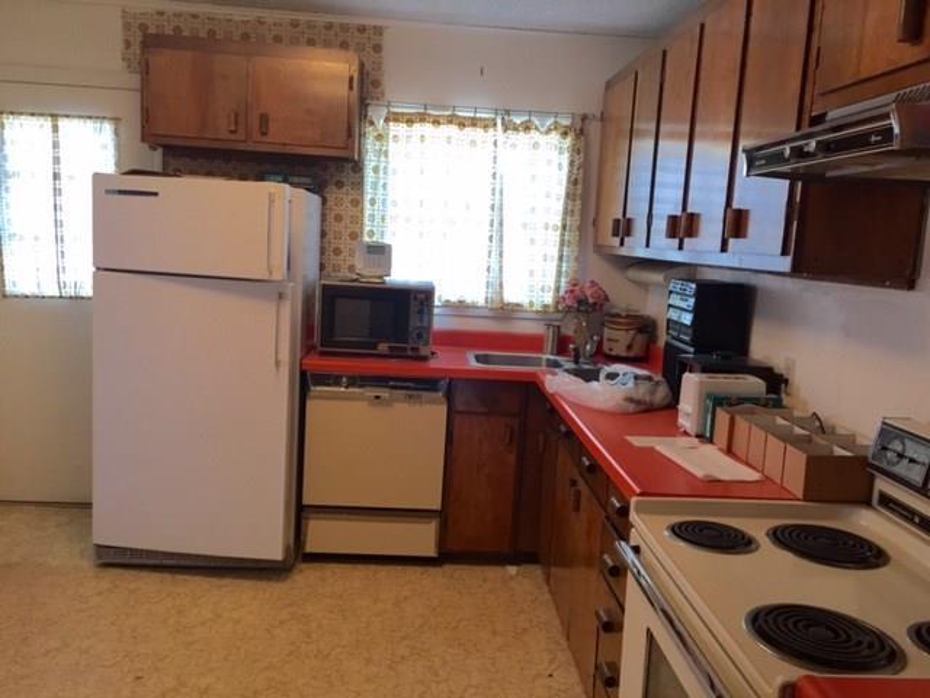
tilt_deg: -7.5
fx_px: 779
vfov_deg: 48.2
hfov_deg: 61.7
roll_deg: -3.5
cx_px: 465
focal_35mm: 29
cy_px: 349
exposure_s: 1/30
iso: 50
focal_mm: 4.15
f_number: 2.2
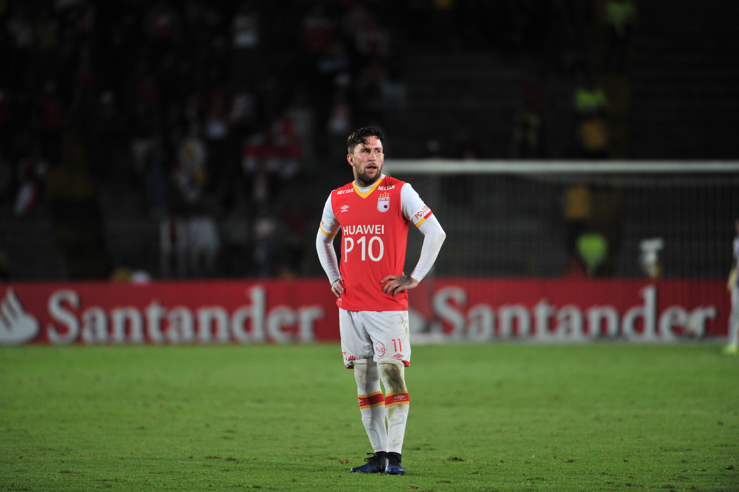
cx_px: 370
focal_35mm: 400
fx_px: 8206
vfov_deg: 3.4
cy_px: 246
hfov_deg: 5.2
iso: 1600
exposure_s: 1/1000
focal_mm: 400
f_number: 4
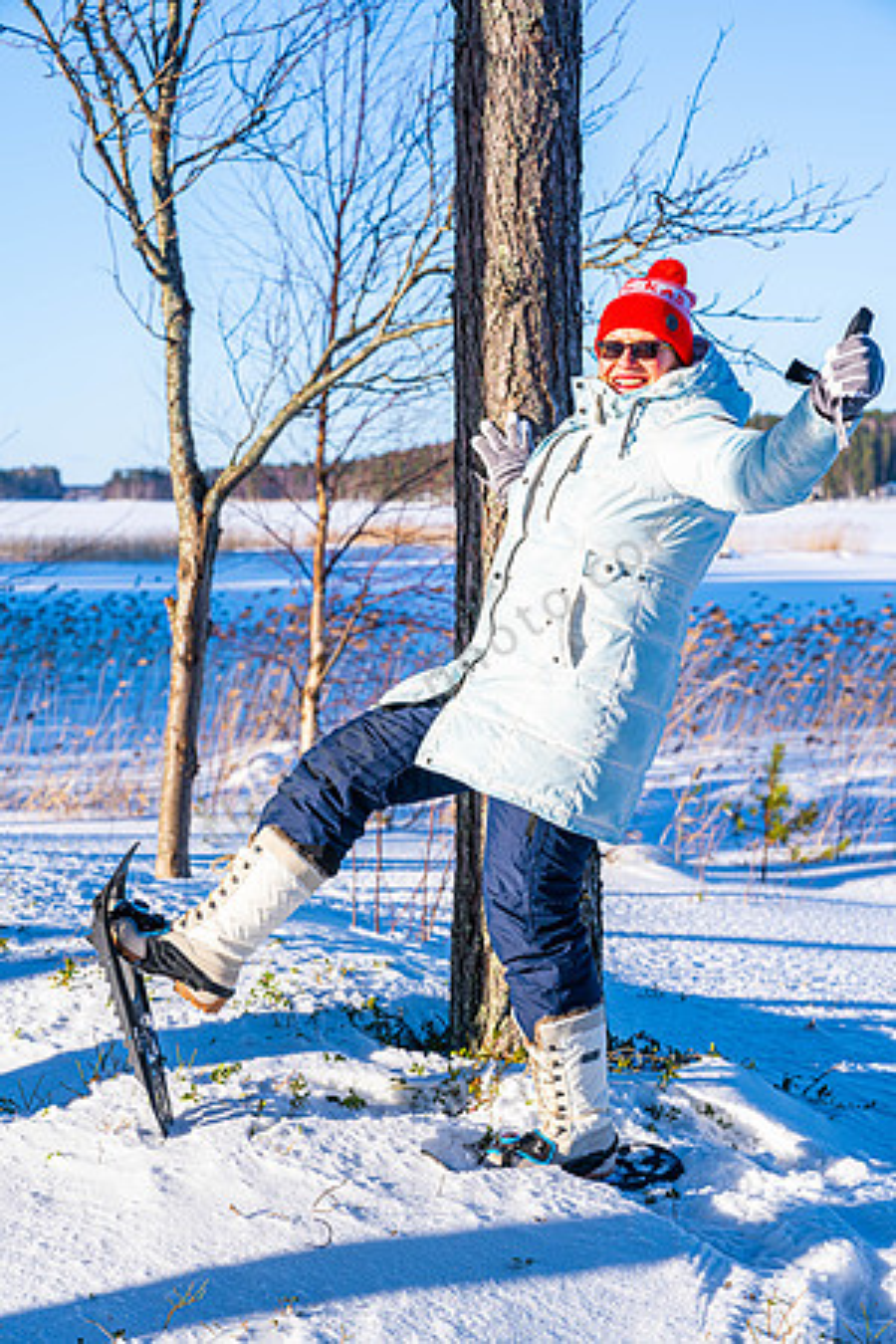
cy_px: 672
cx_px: 448
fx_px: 2613
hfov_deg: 19.5
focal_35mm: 70
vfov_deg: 28.8
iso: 125
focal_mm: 70
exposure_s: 1/640
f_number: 5.6
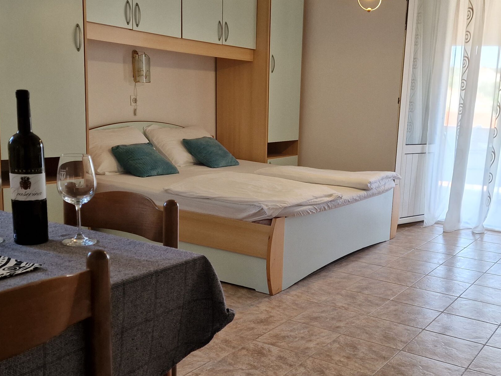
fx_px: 579
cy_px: 221
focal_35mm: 40
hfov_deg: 46.4
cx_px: 310
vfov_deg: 35.9
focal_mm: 6.4
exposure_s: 1/180
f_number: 1.8
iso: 200
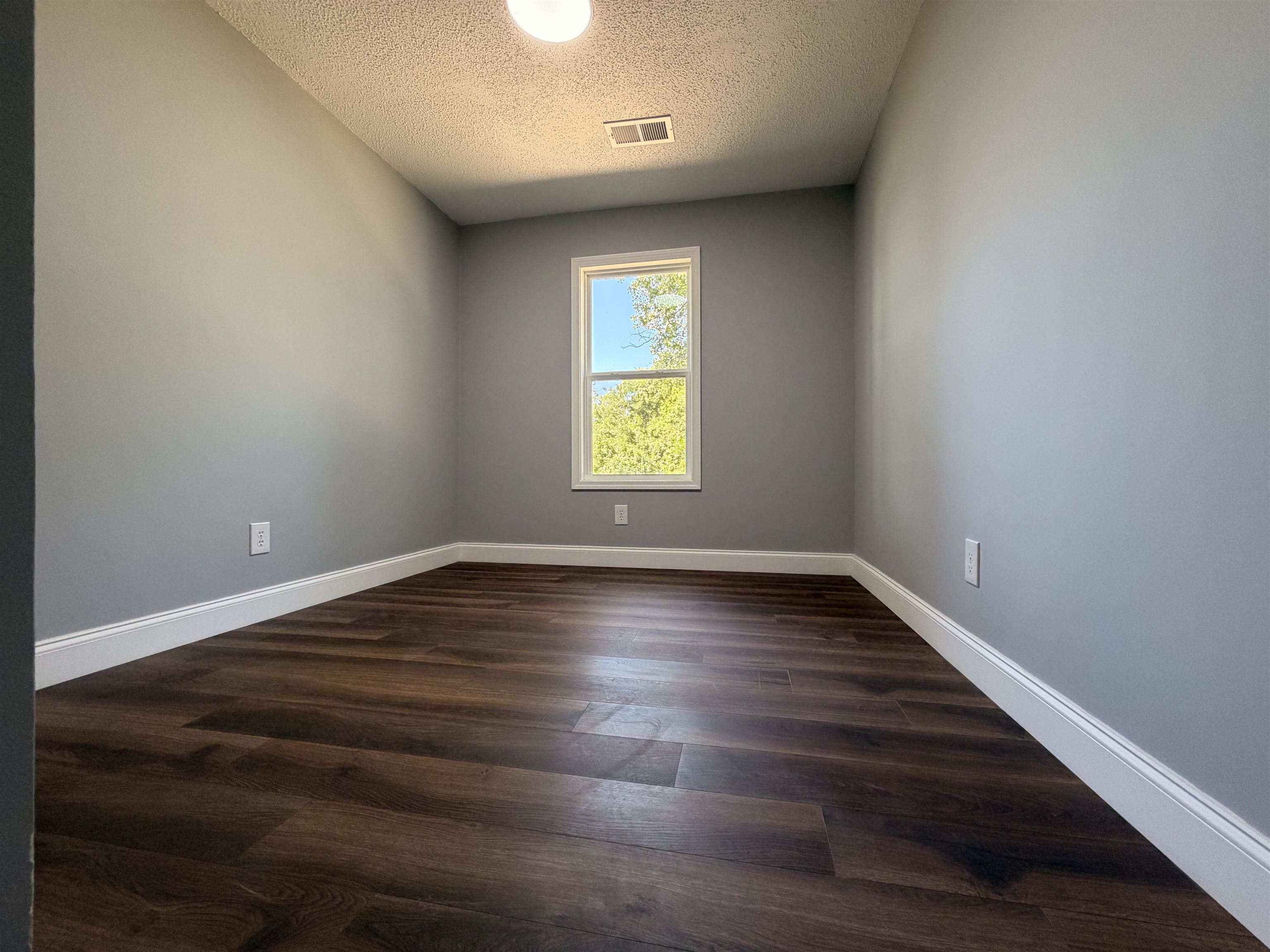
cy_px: 476
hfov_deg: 102.1
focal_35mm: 14
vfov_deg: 85.7
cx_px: 635
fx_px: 514
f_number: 2.2
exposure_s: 1/60
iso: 200
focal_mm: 2.22
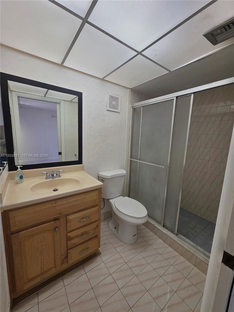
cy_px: 156
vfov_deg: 106.2
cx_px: 117
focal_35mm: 13
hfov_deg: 89.9
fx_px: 117
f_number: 1.9
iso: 100
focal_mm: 2.2
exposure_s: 1/120
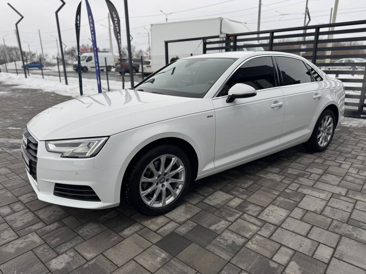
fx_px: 254
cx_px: 183
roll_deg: +3.3
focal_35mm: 24
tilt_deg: -15.6
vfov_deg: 56.8
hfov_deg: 71.6
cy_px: 137
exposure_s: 1/730
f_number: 1.78
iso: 80
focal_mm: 6.76
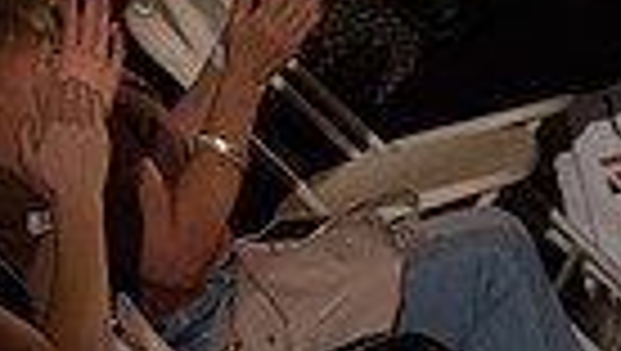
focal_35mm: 395
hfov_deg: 5.5
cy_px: -639
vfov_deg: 3.0
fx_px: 6512
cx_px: 556
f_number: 9
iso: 800
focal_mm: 116
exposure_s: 1/250
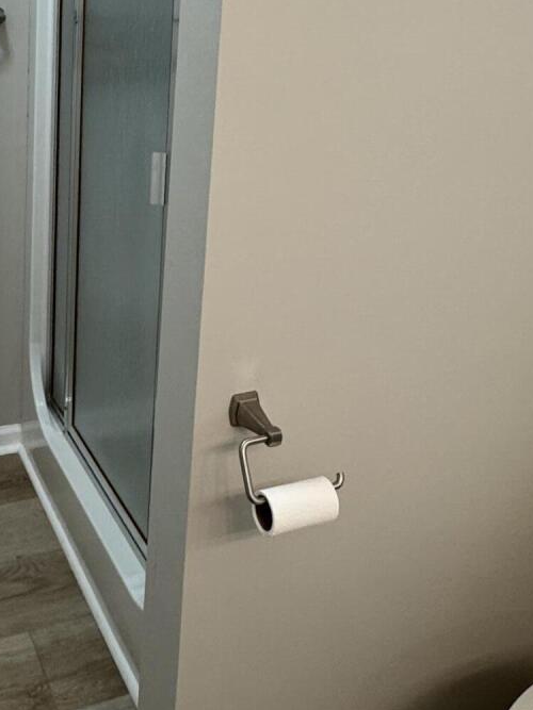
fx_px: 863
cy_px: 126
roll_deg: -1.7
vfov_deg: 42.5
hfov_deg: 33.7
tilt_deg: -10.1
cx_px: 134
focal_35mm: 42
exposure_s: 1/120
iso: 200
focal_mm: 2.22
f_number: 2.2
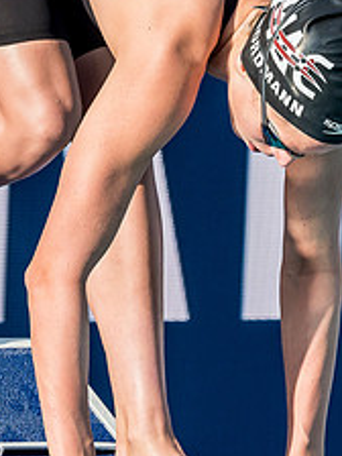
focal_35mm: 1154
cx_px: 297
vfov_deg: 1.7
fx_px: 15202
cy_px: 138
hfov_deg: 1.3
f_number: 4.5
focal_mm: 200
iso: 640
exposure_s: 1/2500
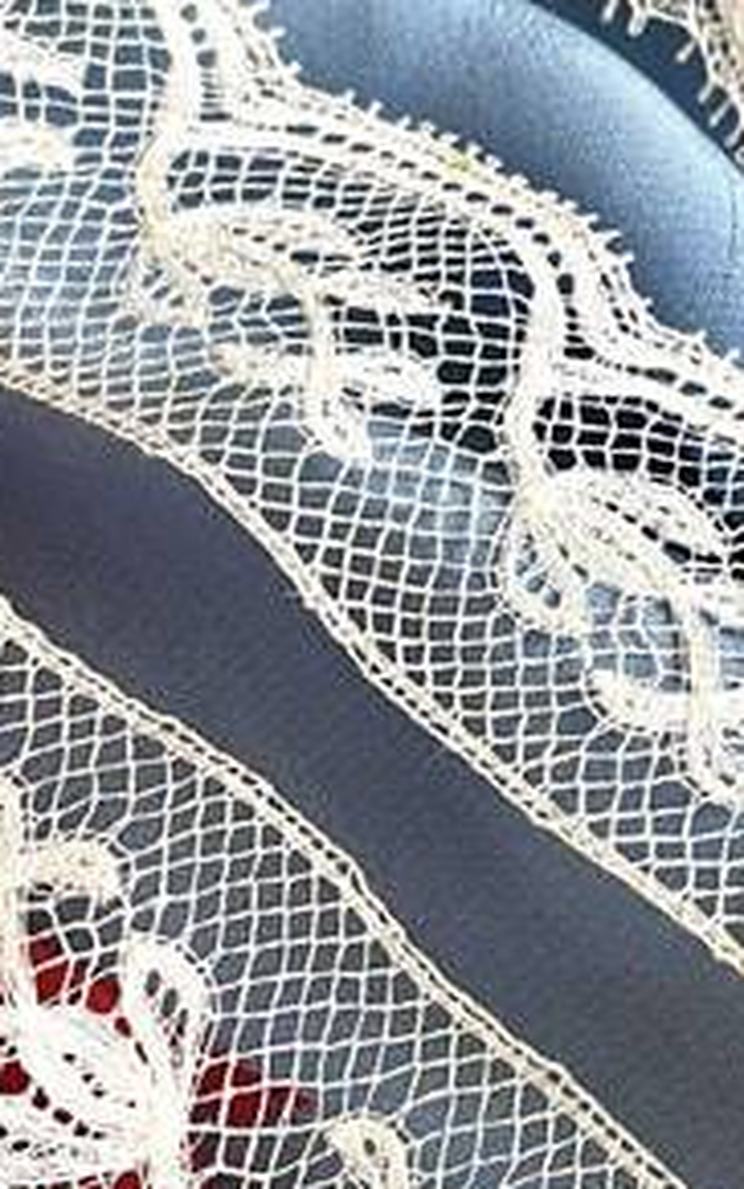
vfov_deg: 21.4
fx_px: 3145
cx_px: 887
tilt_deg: -67.5
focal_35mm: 97
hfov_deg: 13.1
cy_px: 523
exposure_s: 1/50
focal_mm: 4.2
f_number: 1.6
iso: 100
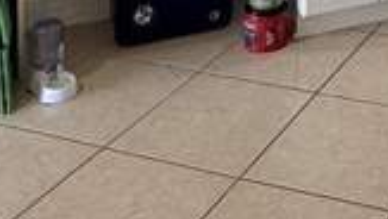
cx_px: 457
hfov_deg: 25.5
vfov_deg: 12.4
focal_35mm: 75
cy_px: -319
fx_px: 772
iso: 250
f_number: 2.2
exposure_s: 1/60
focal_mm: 2.22
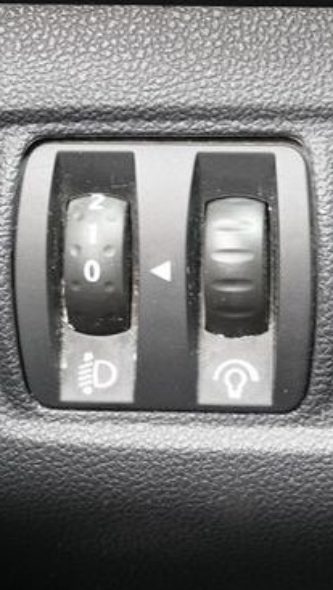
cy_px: 338
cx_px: 283
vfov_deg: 18.3
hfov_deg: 10.3
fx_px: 1833
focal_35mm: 117
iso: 200
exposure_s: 1/80
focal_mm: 15.02
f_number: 3.2
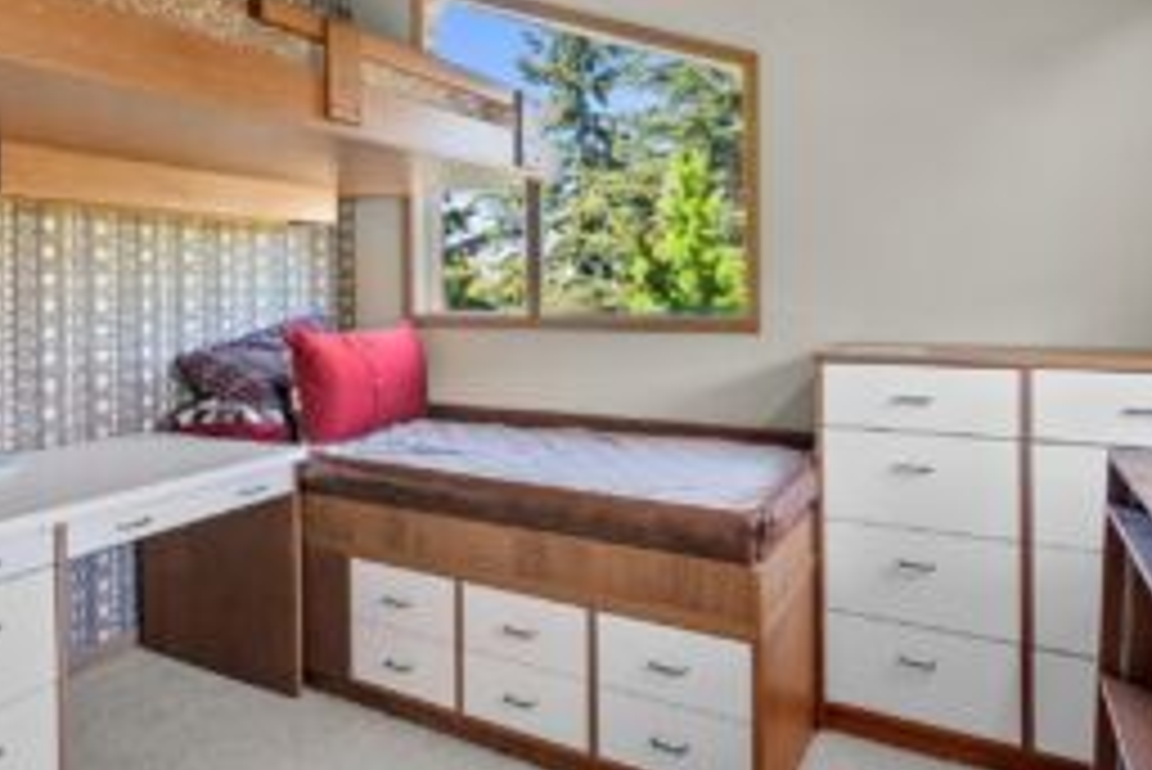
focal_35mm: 25
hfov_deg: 71.2
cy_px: 295
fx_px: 800
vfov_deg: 50.9
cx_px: 504
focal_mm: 16
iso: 250
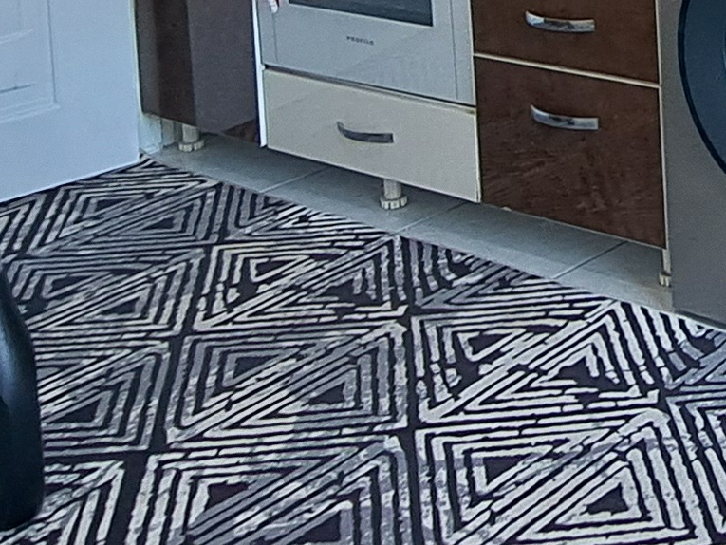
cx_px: 977
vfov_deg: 19.0
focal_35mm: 68
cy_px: -275
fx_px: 1426
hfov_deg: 24.4
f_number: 2.2
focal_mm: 1.74
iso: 50
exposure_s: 1/50
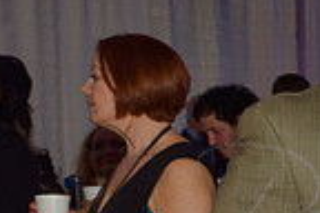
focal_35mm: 125
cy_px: 243
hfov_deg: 13.9
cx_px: 638
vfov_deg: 10.8
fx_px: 1111
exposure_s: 1/60
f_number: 5
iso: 200
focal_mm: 31
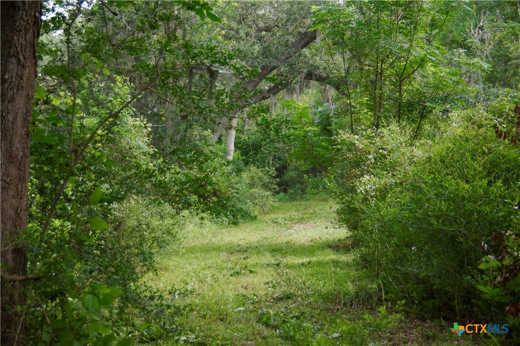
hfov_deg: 24.6
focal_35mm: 82
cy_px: 173
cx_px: 260
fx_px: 1192
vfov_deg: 16.6
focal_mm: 55
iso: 400
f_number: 5
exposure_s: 1/400
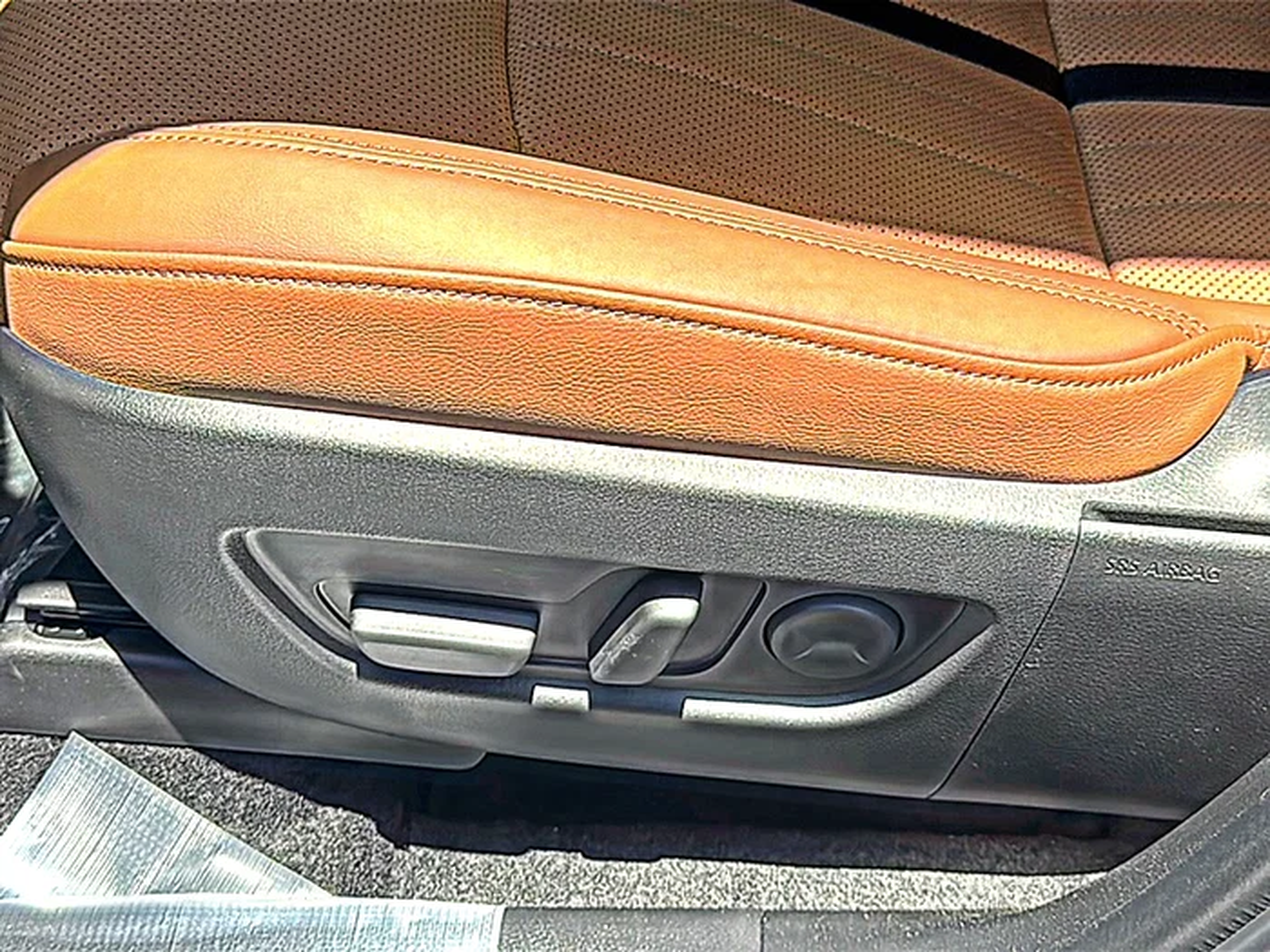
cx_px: 635
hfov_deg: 46.8
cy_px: 476
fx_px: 1468
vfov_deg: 36.0
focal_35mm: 40
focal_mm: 6.86
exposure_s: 1/1377
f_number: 1.78
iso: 80
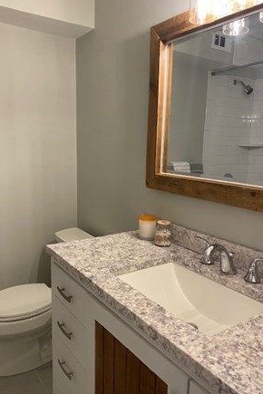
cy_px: 194
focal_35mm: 28
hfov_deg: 46.4
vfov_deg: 65.5
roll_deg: -2.2
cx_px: 127
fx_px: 307
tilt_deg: -8.4
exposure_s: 1/60
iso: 100
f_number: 1.8
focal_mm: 4.25
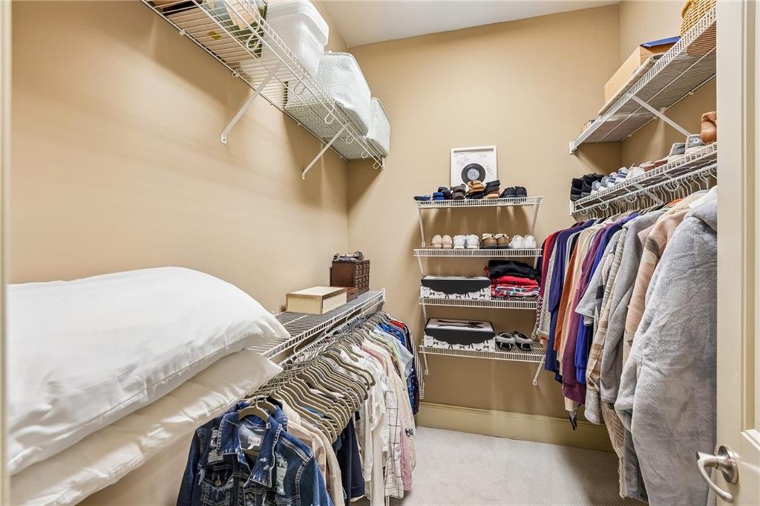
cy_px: 253
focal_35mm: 15
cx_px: 380
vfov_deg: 77.6
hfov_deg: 100.8
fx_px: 314
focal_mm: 14.9
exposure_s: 1/8
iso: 320
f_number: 8
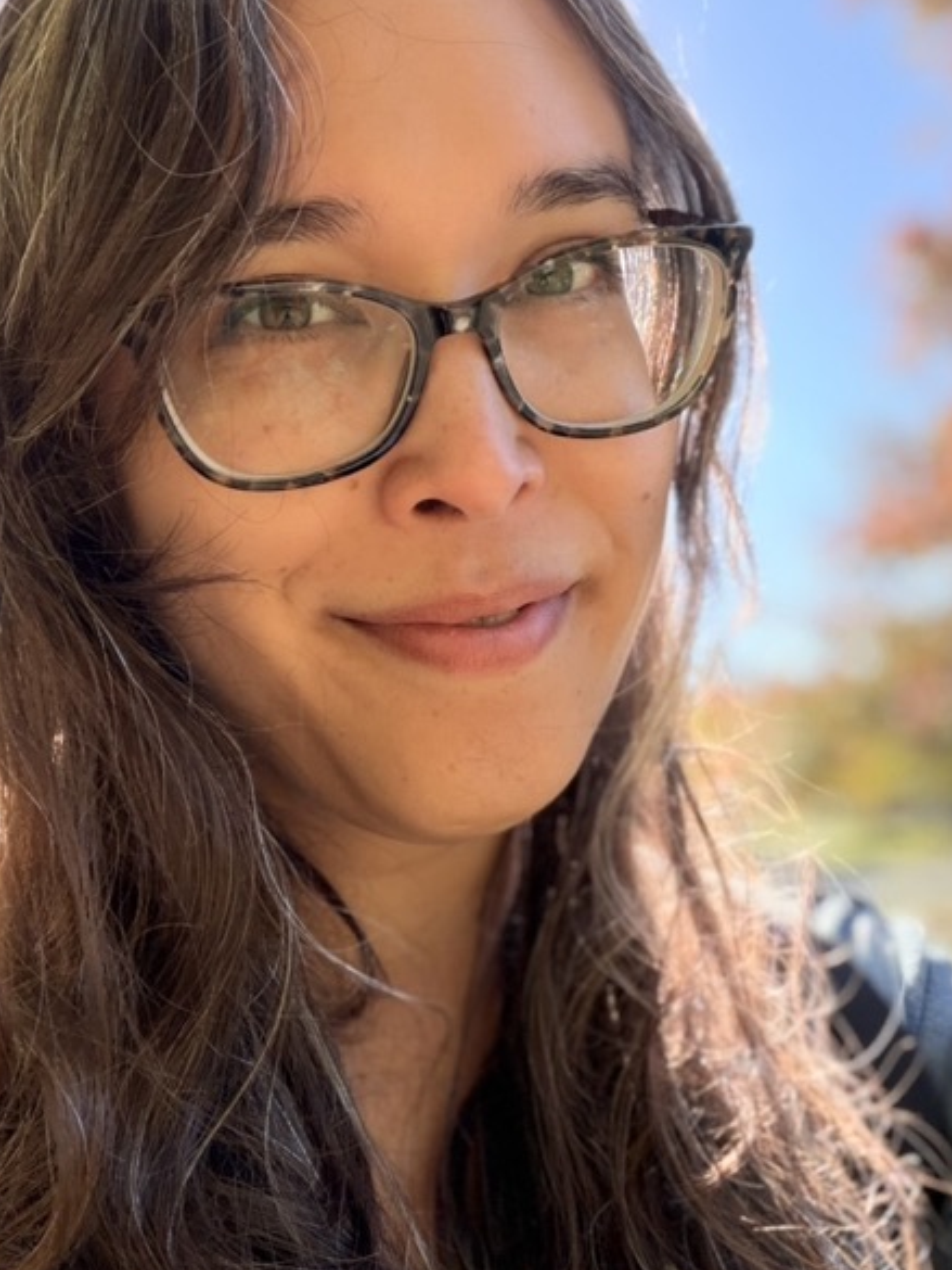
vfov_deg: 45.8
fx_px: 1503
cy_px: 604
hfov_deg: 35.1
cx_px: 479
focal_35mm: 41
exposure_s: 1/224
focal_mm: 2.71
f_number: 1.9
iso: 80
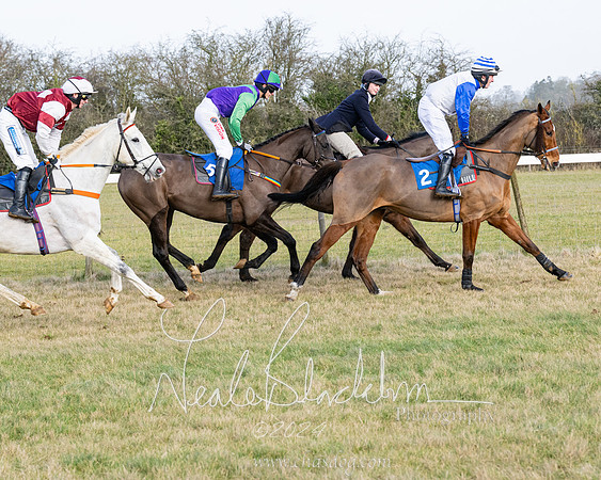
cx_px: 300
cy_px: 240
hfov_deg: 14.9
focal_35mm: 130
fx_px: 2304
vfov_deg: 11.9
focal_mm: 77
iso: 400
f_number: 5
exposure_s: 1/1000
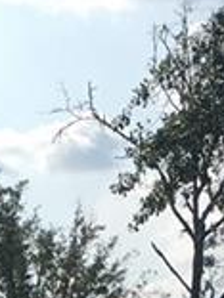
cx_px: -115
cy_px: 678
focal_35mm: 223
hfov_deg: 6.6
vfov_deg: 8.3
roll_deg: +1.0
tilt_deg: -1.2
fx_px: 1924
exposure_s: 1/1832
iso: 25
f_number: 2.2
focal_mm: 4.15
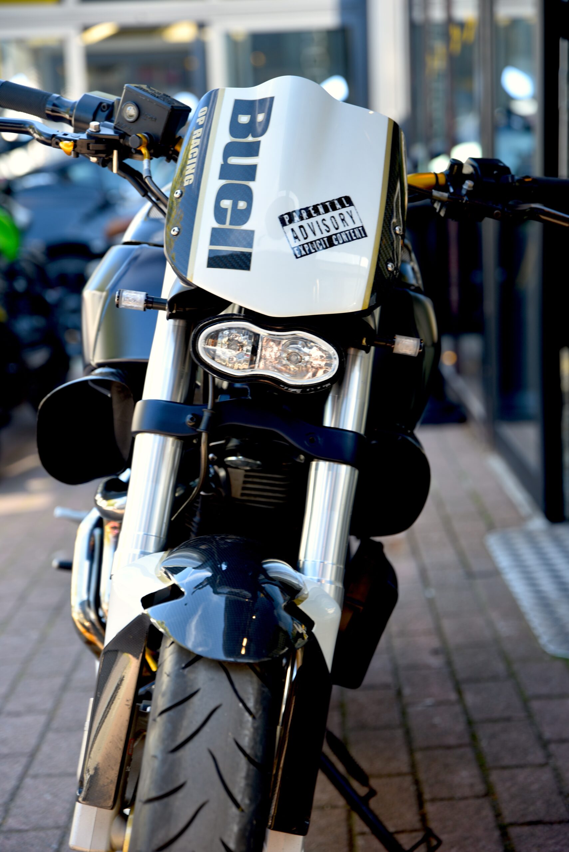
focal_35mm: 70
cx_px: 284
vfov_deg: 28.8
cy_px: 426
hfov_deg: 19.5
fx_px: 1658
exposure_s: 1/60
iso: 100
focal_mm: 70
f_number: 3.5
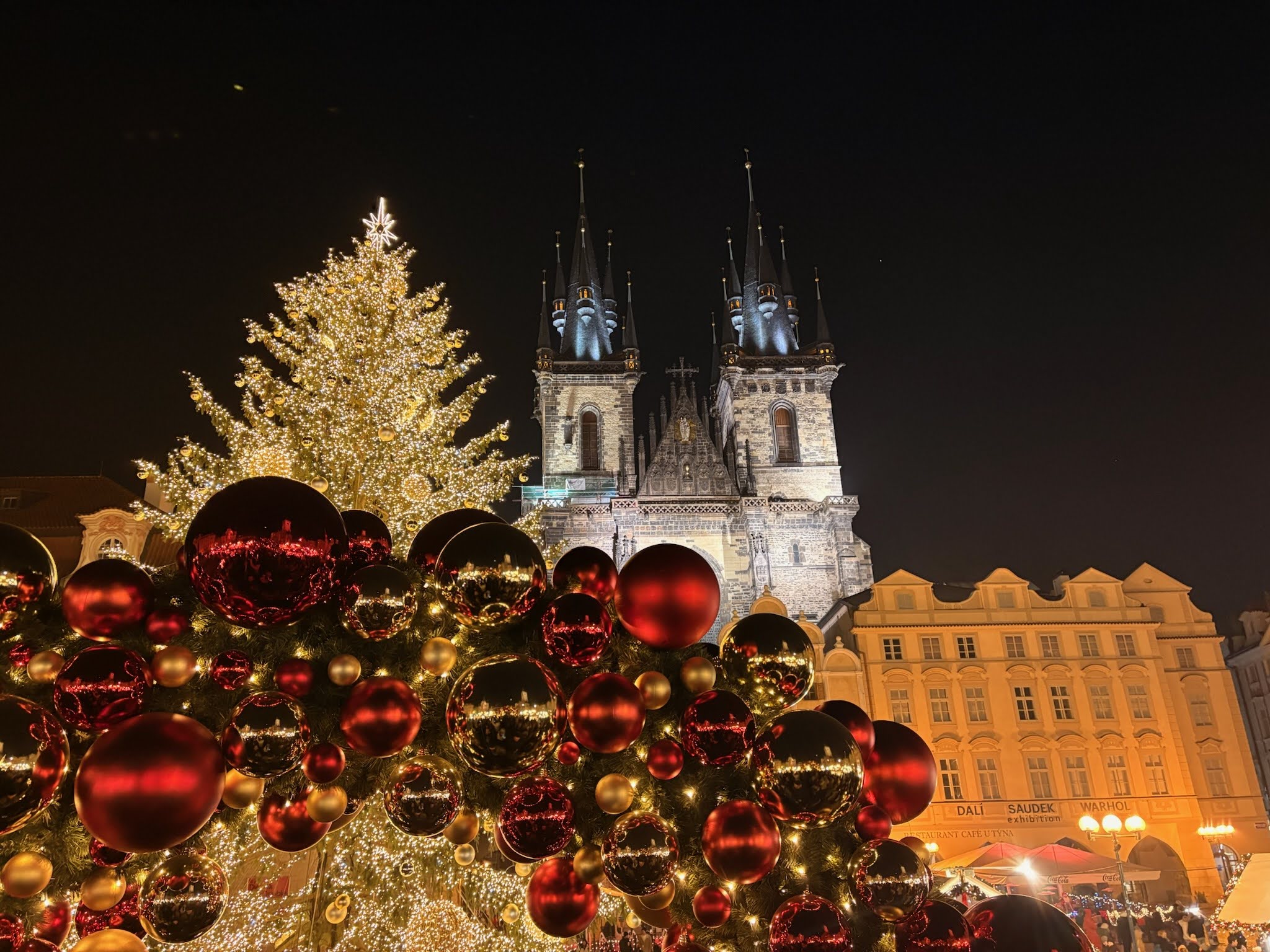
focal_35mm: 26
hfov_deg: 67.3
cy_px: 476
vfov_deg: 53.1
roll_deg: +2.3
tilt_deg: +20.8
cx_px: 635
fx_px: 954
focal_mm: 5.96
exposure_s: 1/33
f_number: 1.6
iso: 400
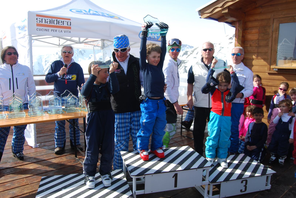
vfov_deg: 48.0
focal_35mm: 27
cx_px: 148
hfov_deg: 67.3
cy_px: 99
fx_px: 222
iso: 100
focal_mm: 18
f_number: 6.3
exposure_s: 1/160
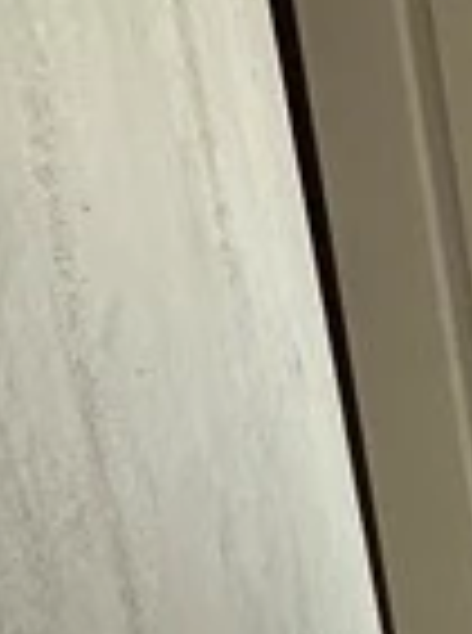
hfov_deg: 9.5
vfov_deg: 18.4
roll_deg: -0.4
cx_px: 1600
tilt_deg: -15.4
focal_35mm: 102
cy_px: 737
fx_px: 1863
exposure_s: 1/120
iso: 200
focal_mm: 2.22
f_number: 2.2
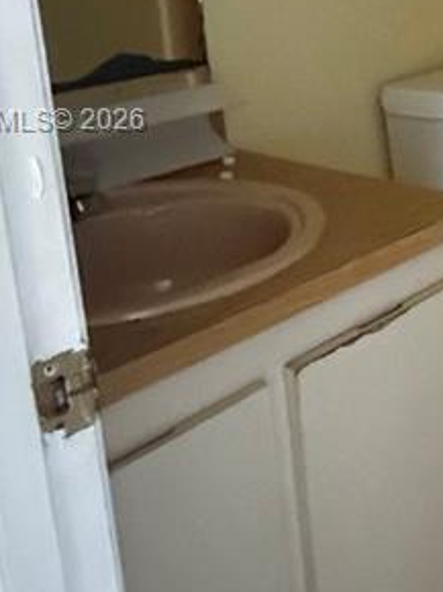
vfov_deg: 32.4
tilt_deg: -13.0
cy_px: 122
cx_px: 686
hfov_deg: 20.9
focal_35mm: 58
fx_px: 991
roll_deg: -1.8
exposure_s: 1/30
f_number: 2.2
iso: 1600
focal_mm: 2.22
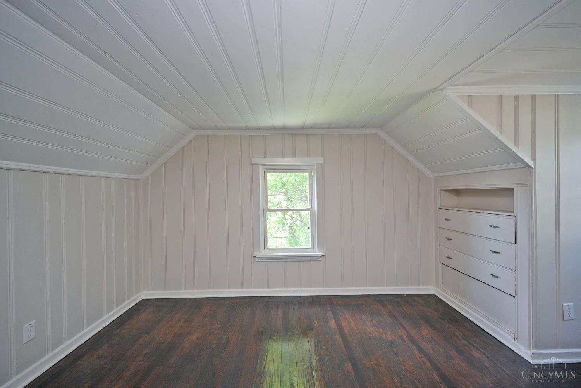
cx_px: 290
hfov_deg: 104.3
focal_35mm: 14
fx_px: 226
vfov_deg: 81.2
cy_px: 194
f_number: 4
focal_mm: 14
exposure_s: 1/60
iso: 360
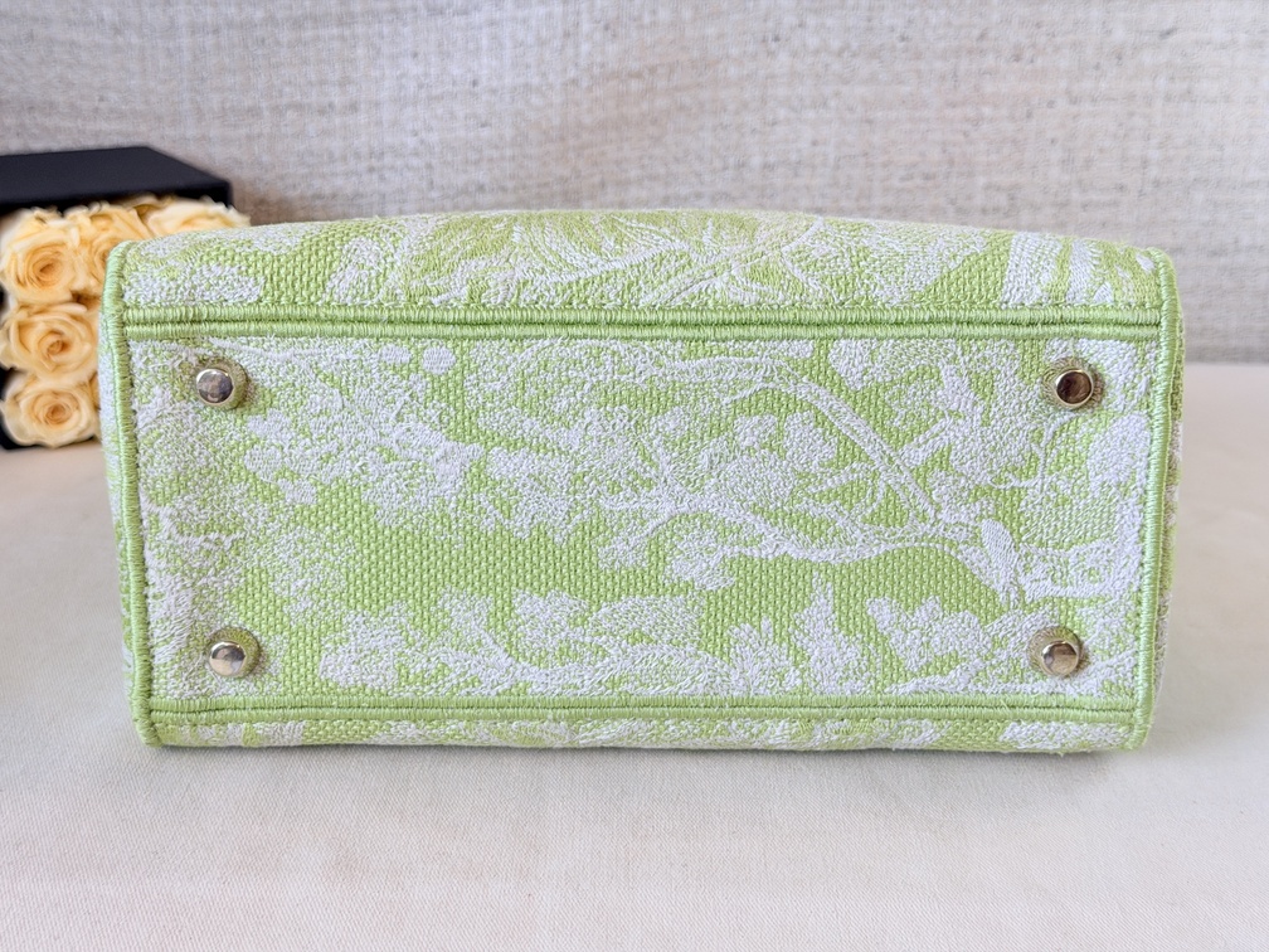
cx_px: 634
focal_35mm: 48
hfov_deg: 39.7
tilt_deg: -19.0
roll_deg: -0.9
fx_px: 1760
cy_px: 476
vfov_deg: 30.3
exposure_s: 1/121
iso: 50
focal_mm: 6.76
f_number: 1.78
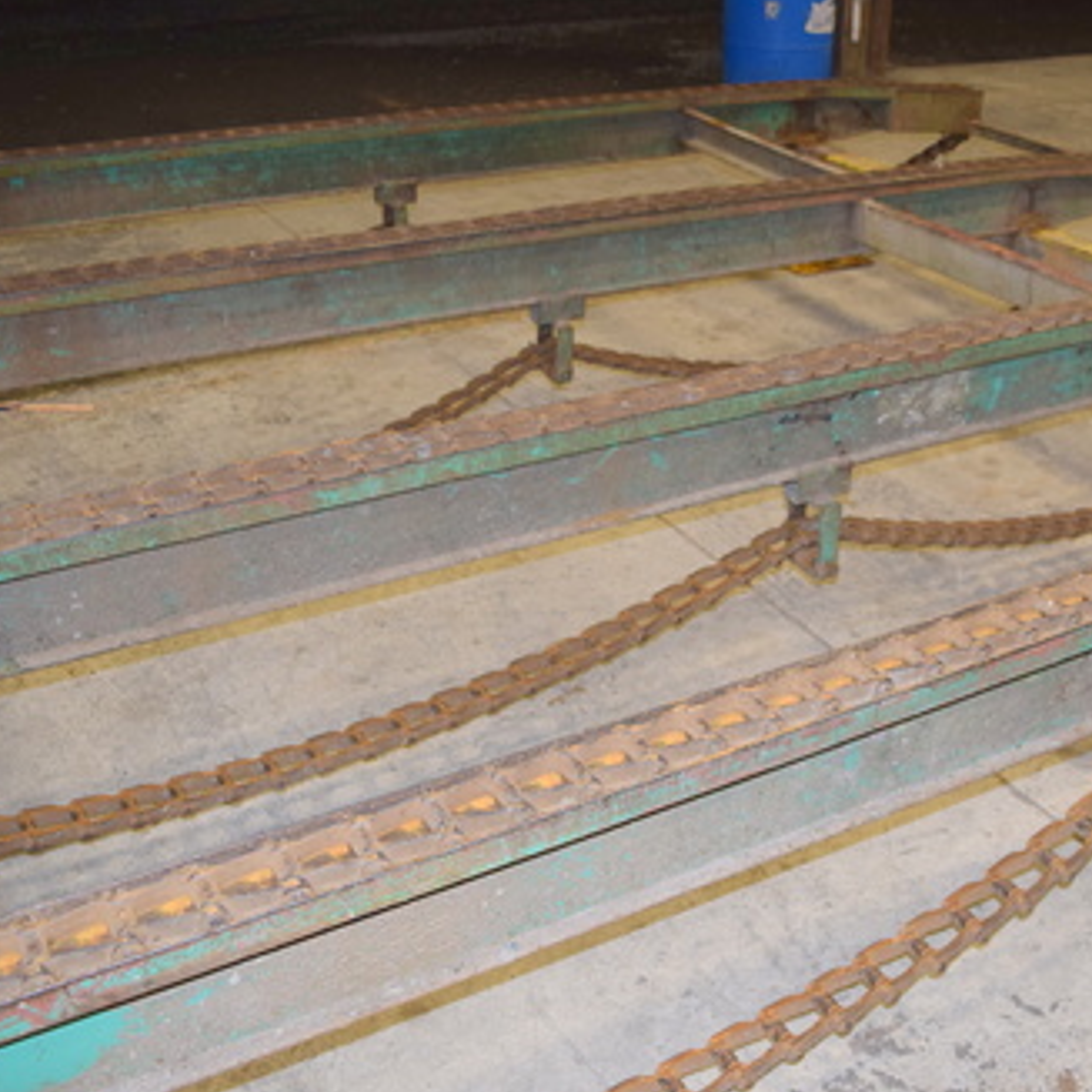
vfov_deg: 42.8
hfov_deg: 42.2
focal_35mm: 39
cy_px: 553
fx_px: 1392
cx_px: 731
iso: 800
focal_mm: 20
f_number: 5
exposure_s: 1/100
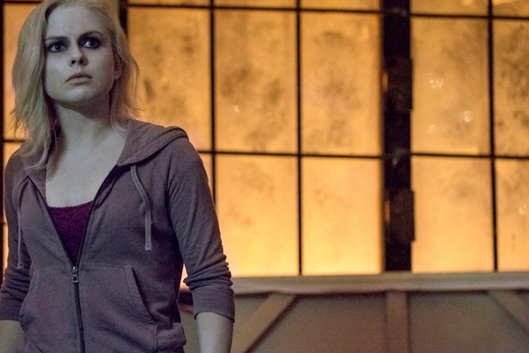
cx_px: 235
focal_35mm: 148
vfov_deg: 9.3
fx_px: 2175
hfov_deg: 13.9
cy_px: 192
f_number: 3.2
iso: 6400
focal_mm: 110
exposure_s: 1/200
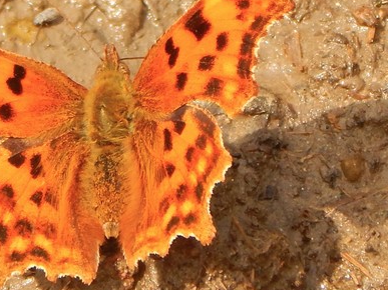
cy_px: 105
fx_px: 9480
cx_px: 102
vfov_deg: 1.8
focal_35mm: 846
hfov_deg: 2.3
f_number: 5.7
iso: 125
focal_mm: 69
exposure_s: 1/250
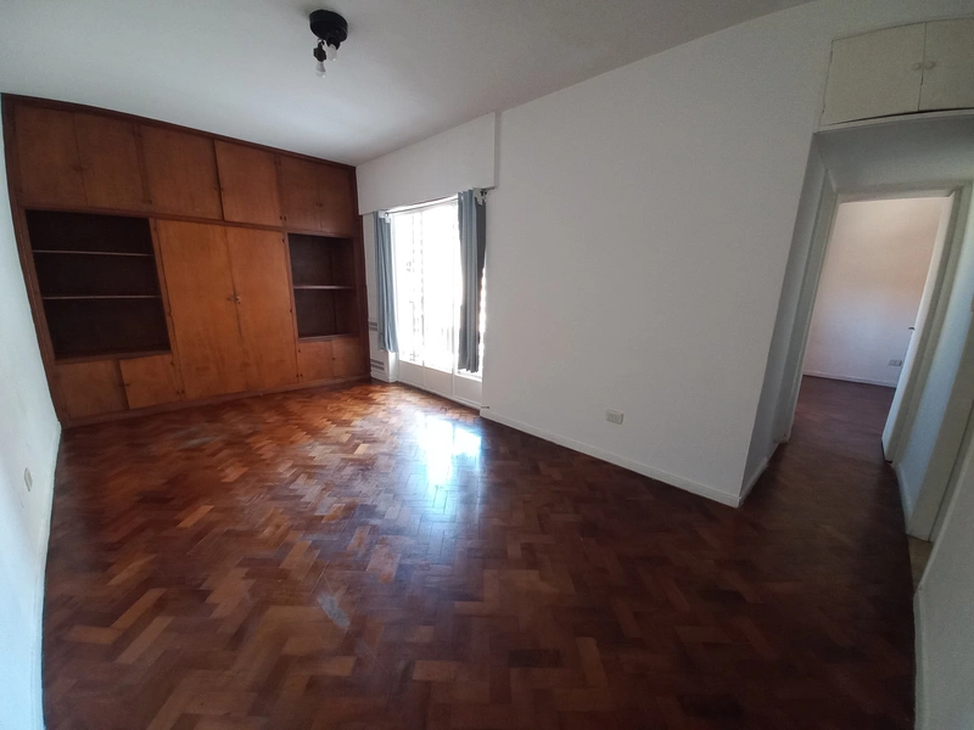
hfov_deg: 106.2
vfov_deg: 89.9
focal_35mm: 13
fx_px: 366
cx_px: 487
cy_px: 365
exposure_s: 1/33.3
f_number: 2.2
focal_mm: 1.42
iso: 160
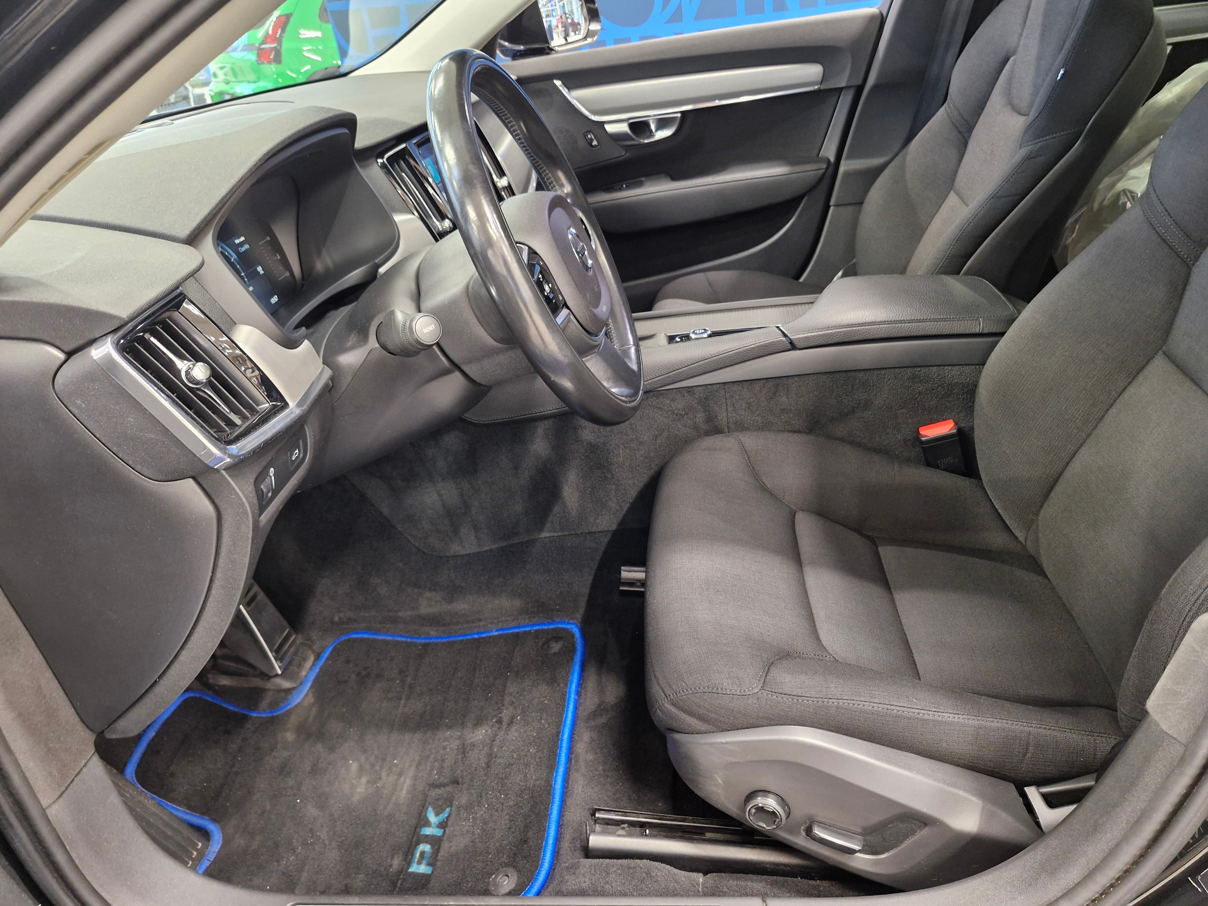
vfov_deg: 58.9
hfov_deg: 73.9
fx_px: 803
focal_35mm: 23
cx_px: 604
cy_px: 453
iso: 640
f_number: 1.8
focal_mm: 5.54
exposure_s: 1/25
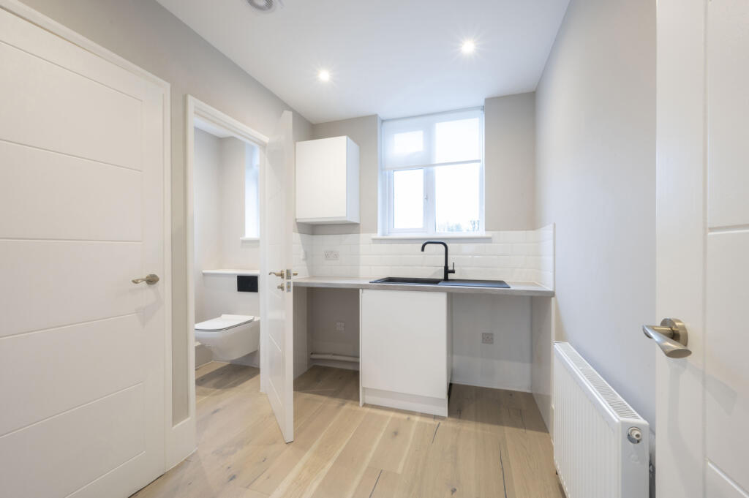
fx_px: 291
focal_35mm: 14
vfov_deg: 81.1
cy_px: 249
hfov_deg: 104.3
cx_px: 374
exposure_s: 1/1.25
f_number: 16
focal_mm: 14
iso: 250
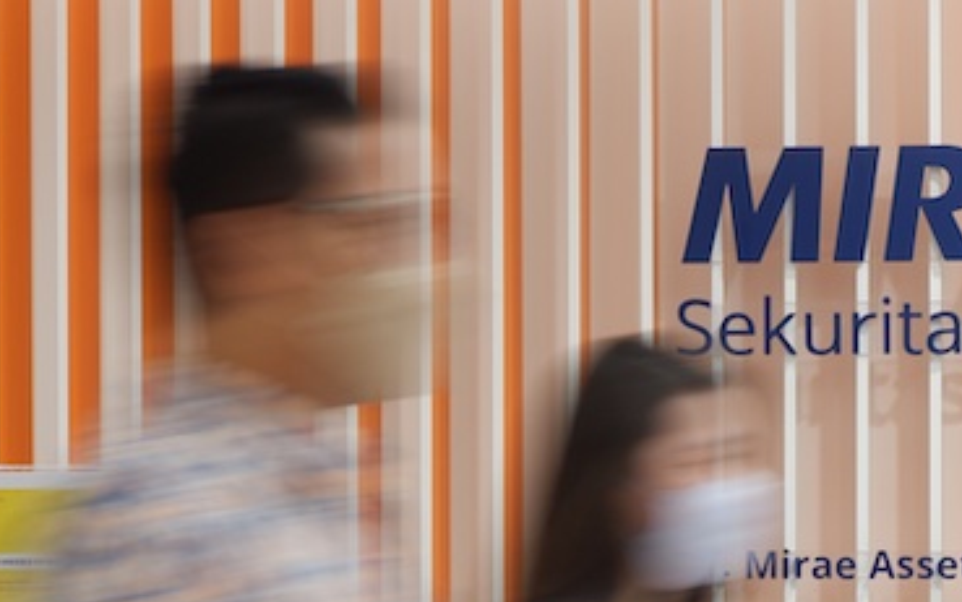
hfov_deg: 17.8
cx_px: 816
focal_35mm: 116
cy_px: 588
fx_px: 3043
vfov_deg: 11.2
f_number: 4.5
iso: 250
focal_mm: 28
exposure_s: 1/13
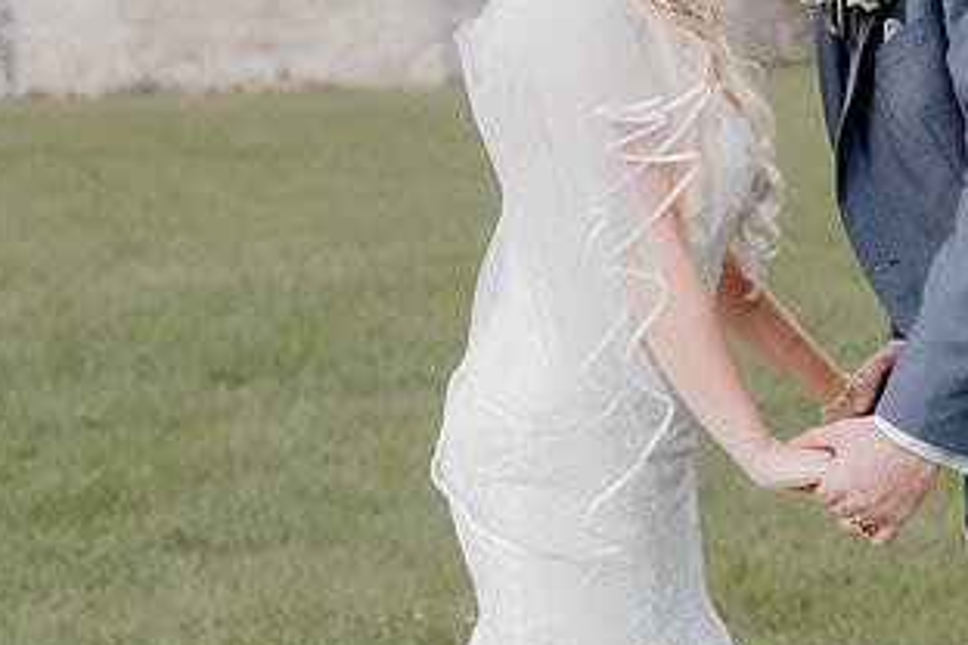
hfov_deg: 17.4
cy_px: 147
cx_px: 732
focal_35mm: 117
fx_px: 3146
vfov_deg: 11.7
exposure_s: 1/320
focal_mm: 63
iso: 125
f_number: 3.5
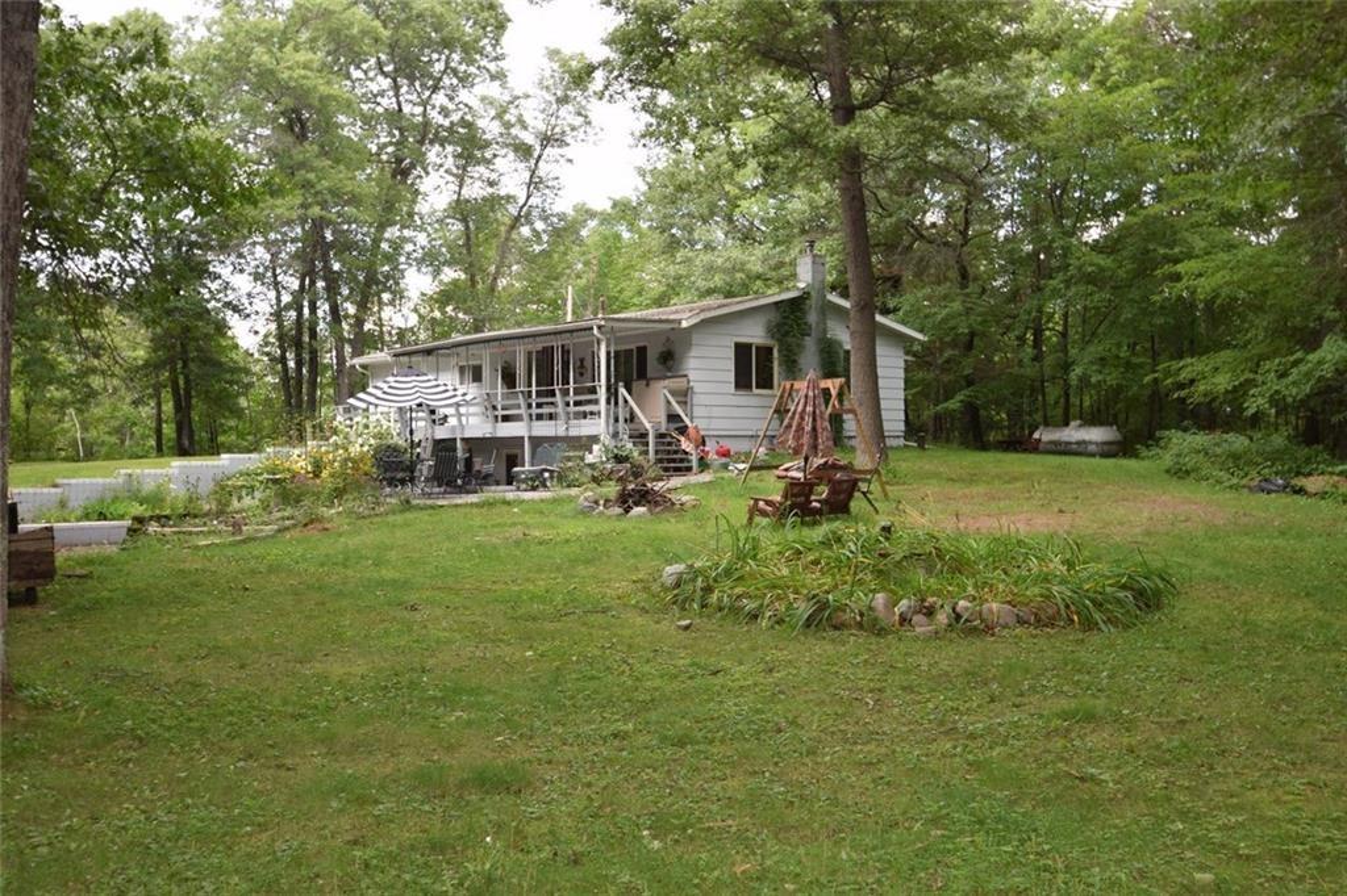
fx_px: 1346
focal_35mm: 36
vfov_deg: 36.8
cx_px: 674
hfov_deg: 53.1
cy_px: 448
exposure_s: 1/200
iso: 320
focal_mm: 24
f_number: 4.5
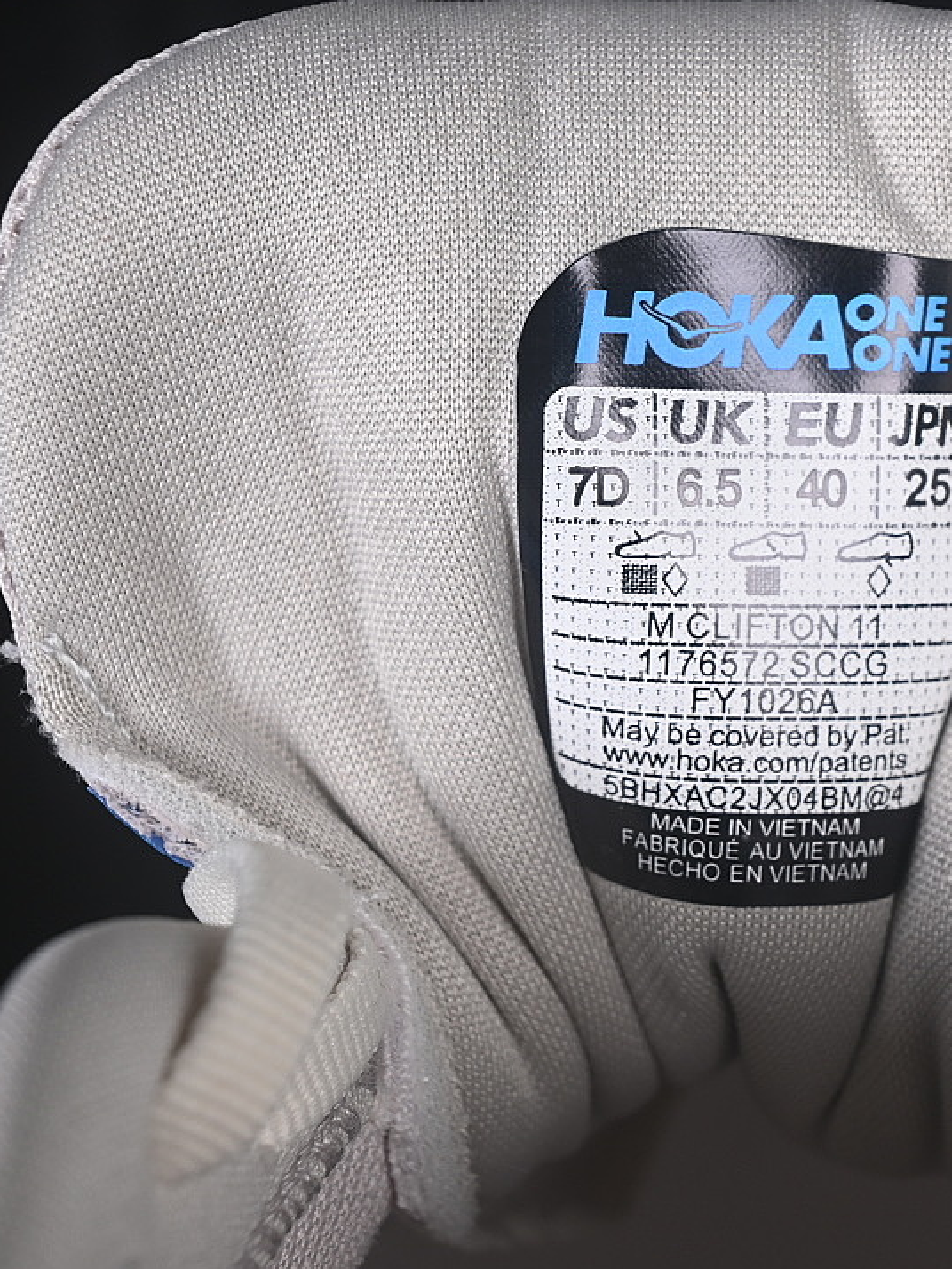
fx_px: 3995
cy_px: 633
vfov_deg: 18.0
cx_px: 730
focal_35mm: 109
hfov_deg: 13.5
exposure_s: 1/80
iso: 160
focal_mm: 50
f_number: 8
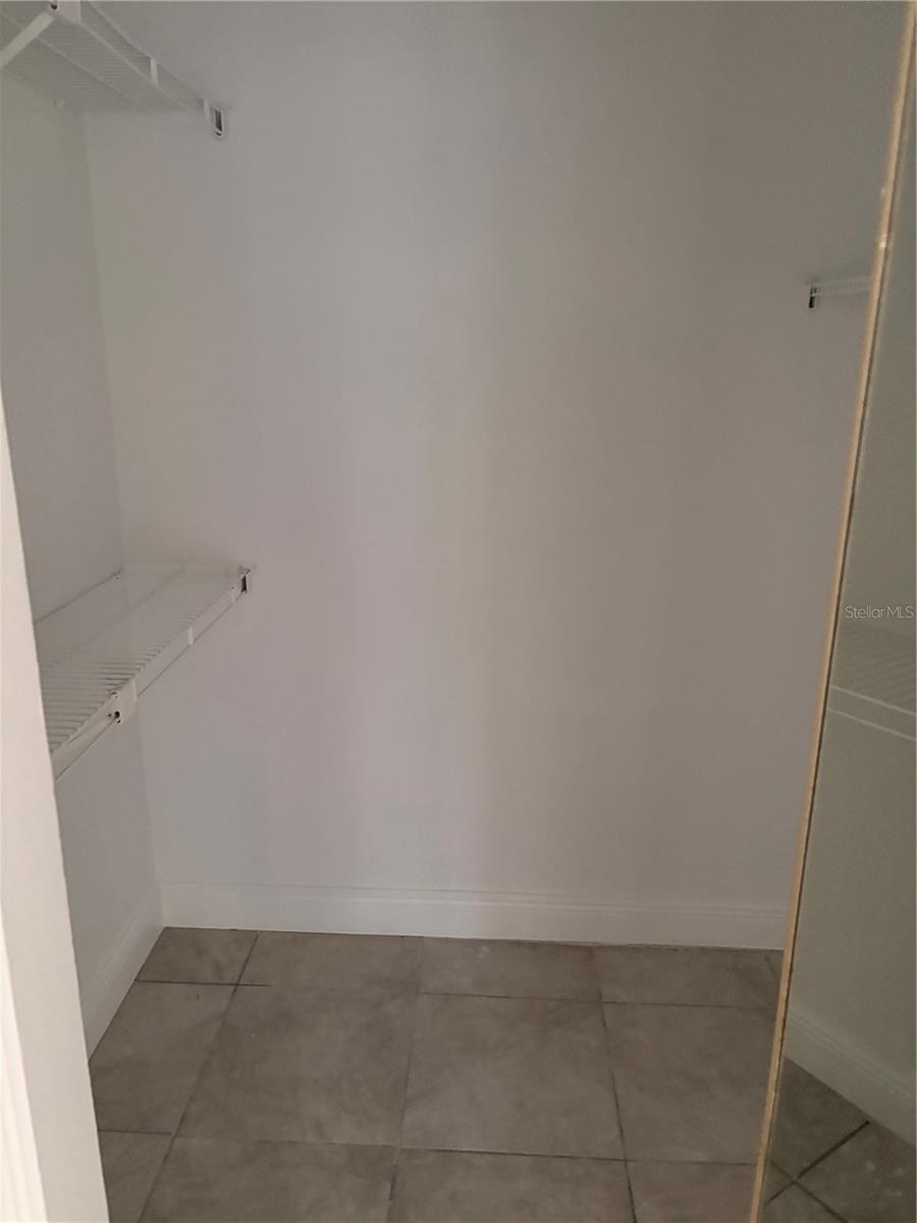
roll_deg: -0.8
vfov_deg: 67.3
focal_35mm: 26
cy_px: 612
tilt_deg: -16.0
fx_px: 918
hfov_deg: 53.1
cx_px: 458
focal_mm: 5.96
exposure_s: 1/30
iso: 500
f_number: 1.6
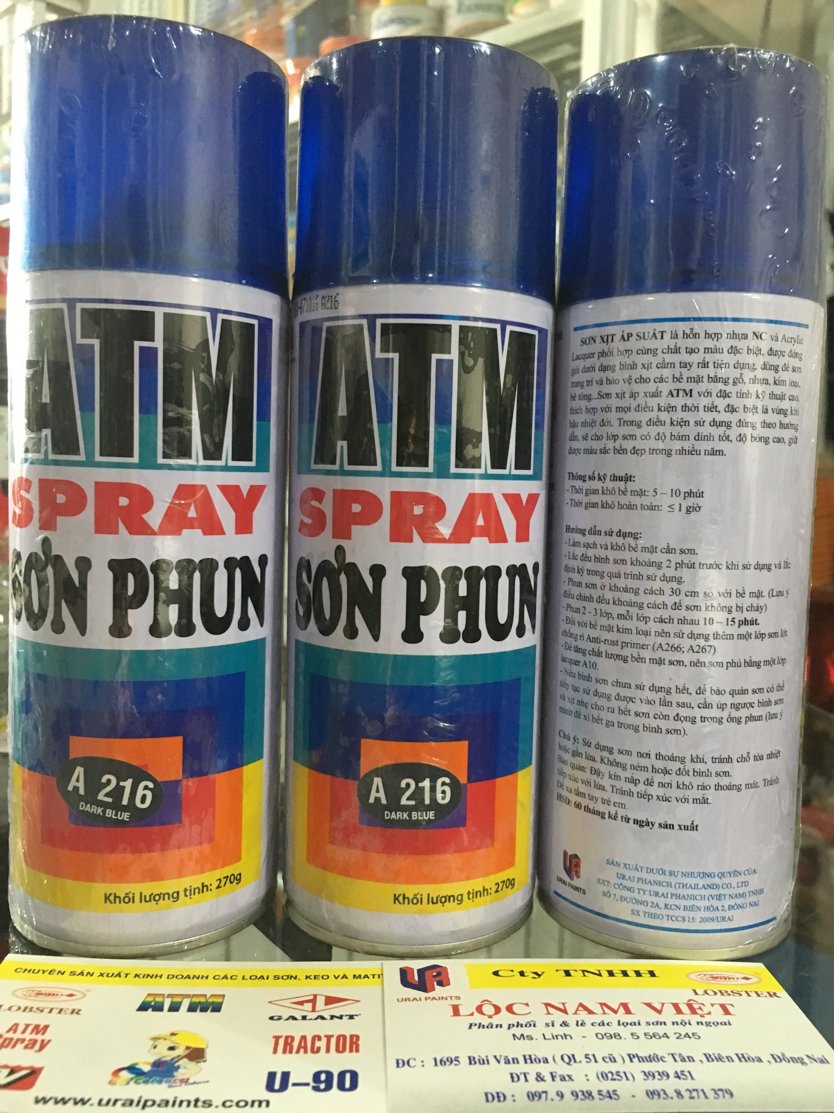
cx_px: 417
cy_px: 556
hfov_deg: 48.2
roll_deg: -3.0
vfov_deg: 61.7
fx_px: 932
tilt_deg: -5.8
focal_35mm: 29
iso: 250
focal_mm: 4.15
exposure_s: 1/17
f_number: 2.2
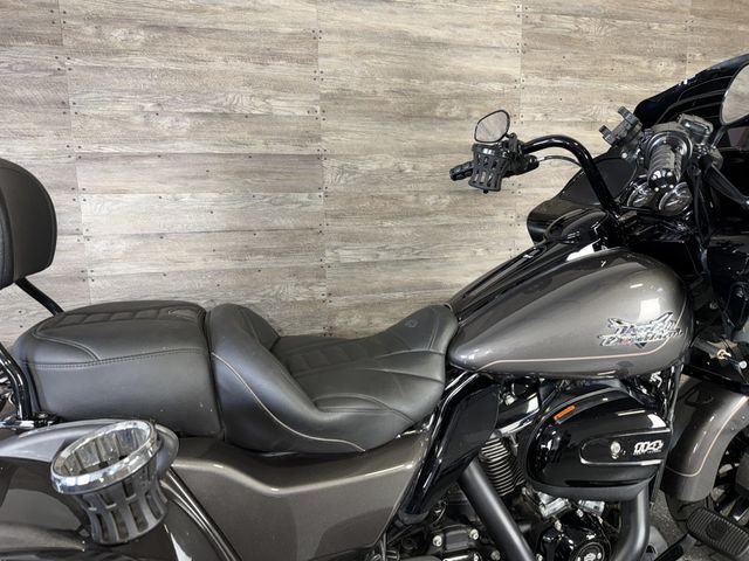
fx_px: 519
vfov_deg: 56.8
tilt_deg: -9.1
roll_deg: +1.2
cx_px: 374
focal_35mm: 24
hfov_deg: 71.6
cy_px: 280
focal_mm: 6.76
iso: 80
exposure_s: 1/16
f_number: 1.78
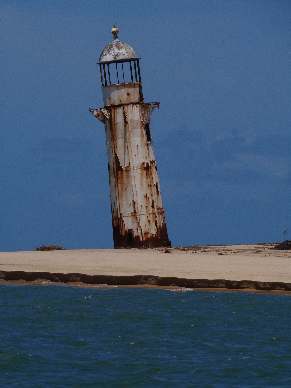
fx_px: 4304
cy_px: 194
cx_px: 146
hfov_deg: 3.9
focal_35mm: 384
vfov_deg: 5.2
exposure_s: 1/800
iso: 64
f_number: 7.2
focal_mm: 71.1
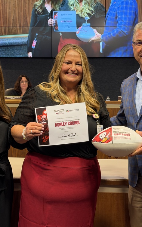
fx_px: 427
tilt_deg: -3.0
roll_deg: -0.2
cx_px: 64
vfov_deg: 29.8
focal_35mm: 69
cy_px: 114
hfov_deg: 18.9
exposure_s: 1/40
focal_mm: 6.76
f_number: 1.78
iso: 200
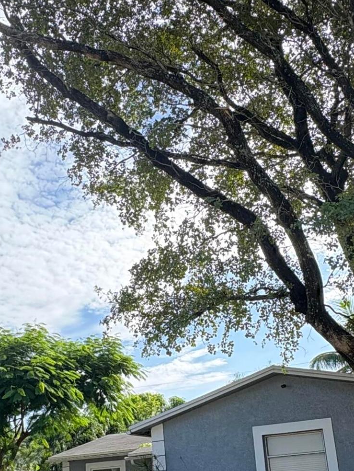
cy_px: 316
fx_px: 559
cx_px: 177
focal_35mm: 41
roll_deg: +4.4
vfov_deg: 45.0
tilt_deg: +17.8
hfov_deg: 35.2
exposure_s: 1/361
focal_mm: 2.22
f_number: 2.2
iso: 64
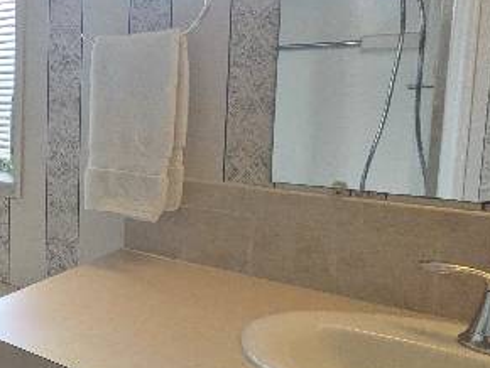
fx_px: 581
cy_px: 139
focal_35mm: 41
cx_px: -176
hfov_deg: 32.1
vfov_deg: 35.0
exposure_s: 1/163
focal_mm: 1.83
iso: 66
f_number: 2.2
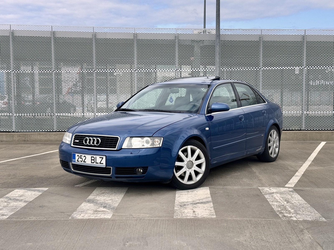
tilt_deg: -3.8
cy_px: 125
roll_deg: +0.7
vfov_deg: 30.3
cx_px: 167
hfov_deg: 39.7
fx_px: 463
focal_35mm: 48
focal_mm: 6.76
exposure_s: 1/3610
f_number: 1.78
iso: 64
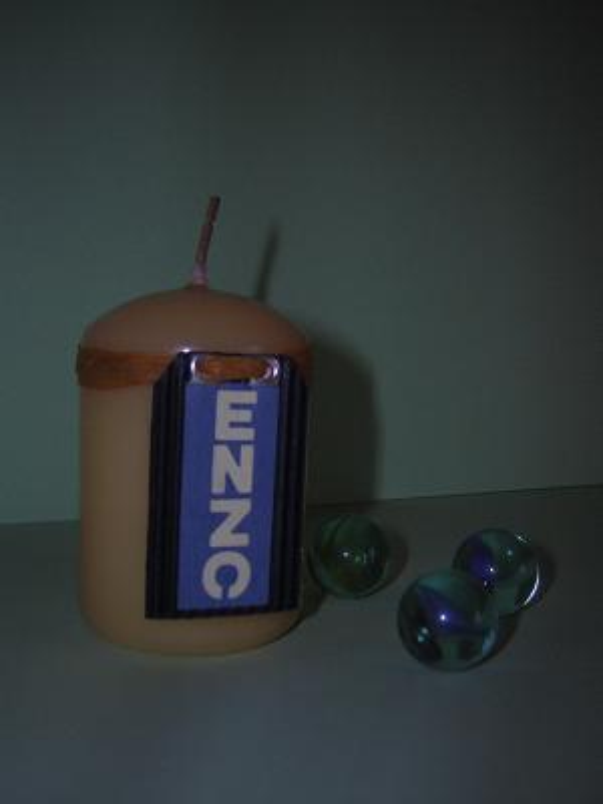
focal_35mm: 40
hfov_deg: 36.0
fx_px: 929
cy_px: 402
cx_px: 302
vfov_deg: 46.8
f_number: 2.7
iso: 50
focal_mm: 5.2
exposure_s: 1/60.1
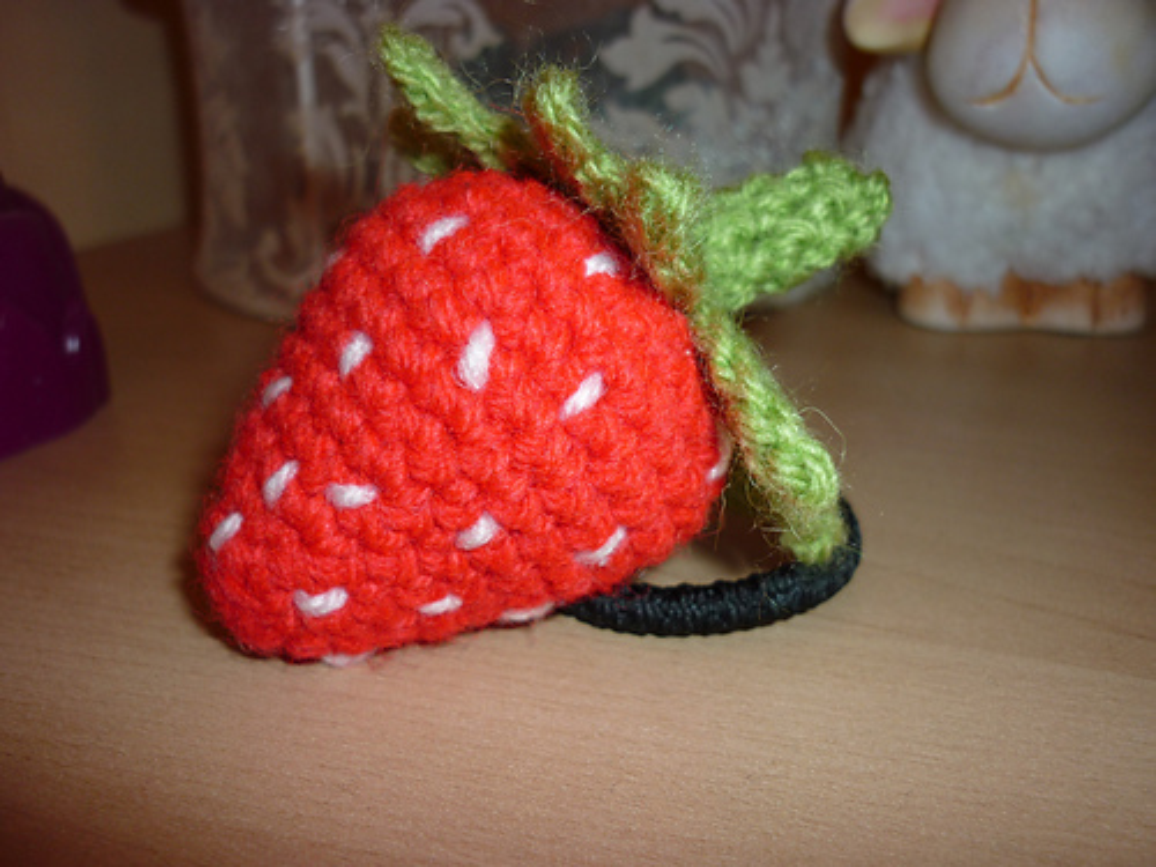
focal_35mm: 33
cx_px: 578
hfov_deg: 55.4
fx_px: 1102
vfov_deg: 42.9
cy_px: 434
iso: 100
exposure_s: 1/30
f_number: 2.8
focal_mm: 5.5
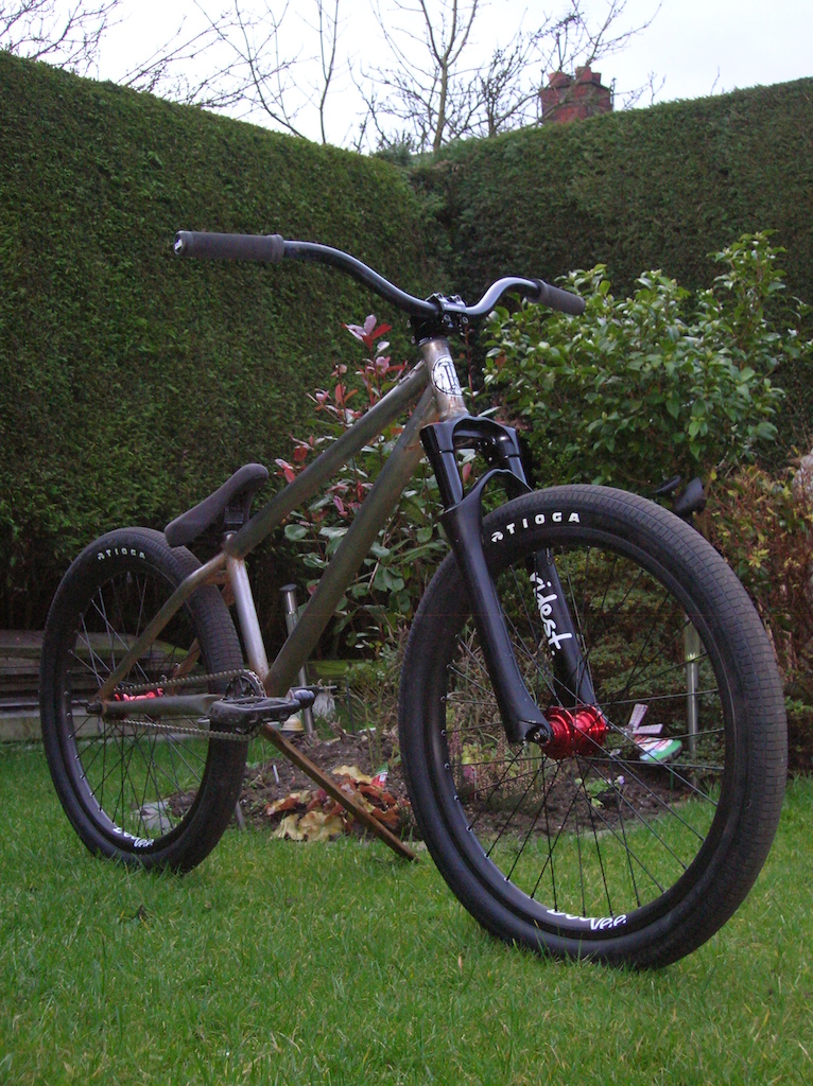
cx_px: 406
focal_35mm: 46
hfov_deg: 31.5
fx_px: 1443
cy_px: 543
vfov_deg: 41.3
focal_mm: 7.7
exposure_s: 1/60.1
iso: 200
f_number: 3.2
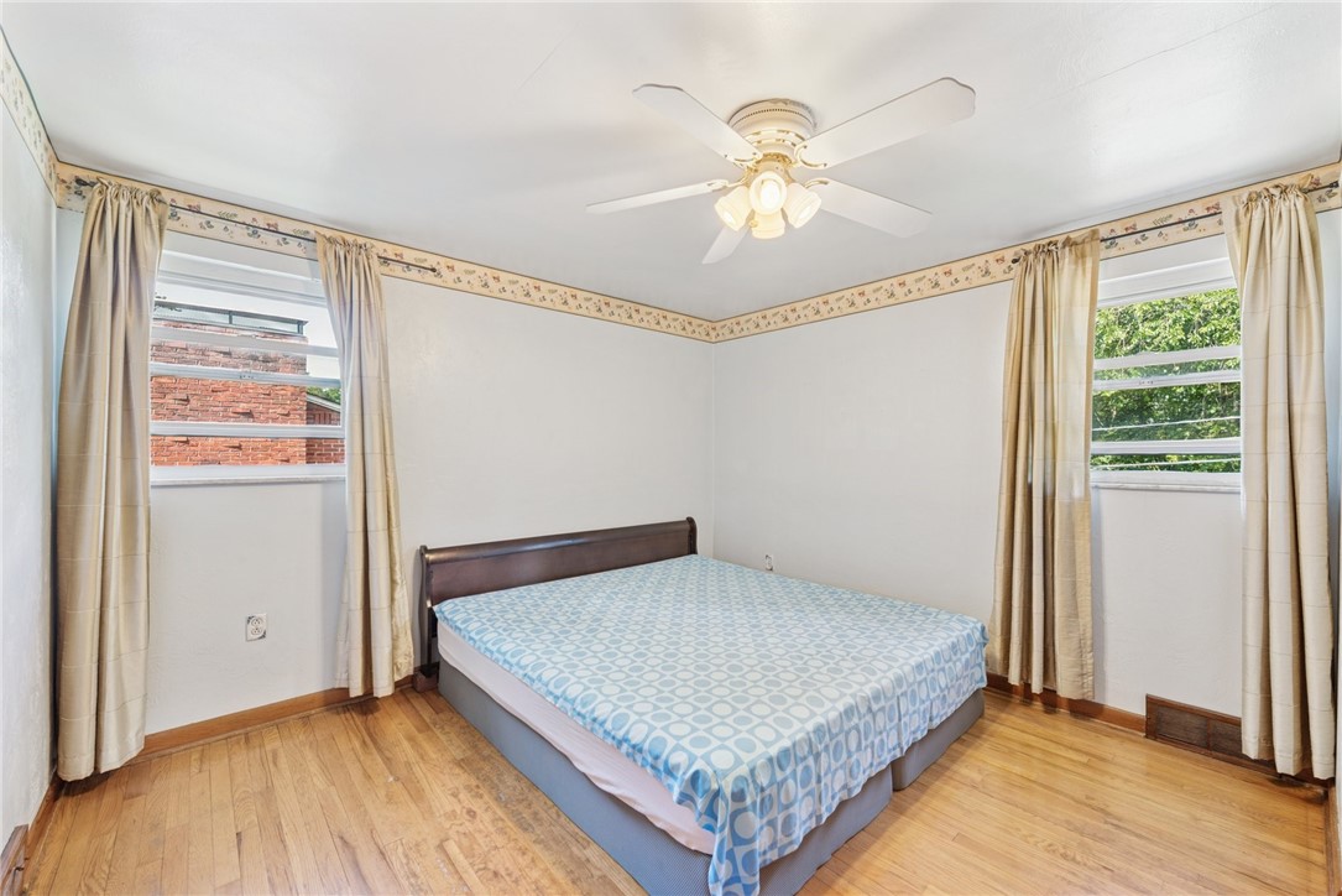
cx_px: 671
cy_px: 448
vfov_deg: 81.2
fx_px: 522
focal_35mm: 14
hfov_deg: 104.2
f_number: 11
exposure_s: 1/3
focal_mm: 14
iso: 50
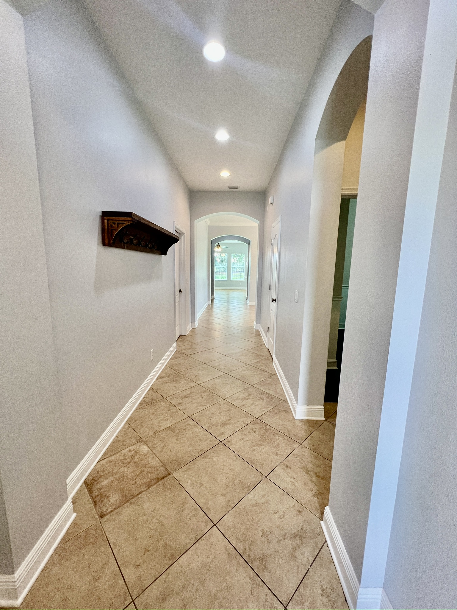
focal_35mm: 13
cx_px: 228
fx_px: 229
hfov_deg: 89.9
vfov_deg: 106.2
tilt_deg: -8.5
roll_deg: -2.8
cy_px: 305
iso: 160
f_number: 1.8
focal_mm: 1.57
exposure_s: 1/120
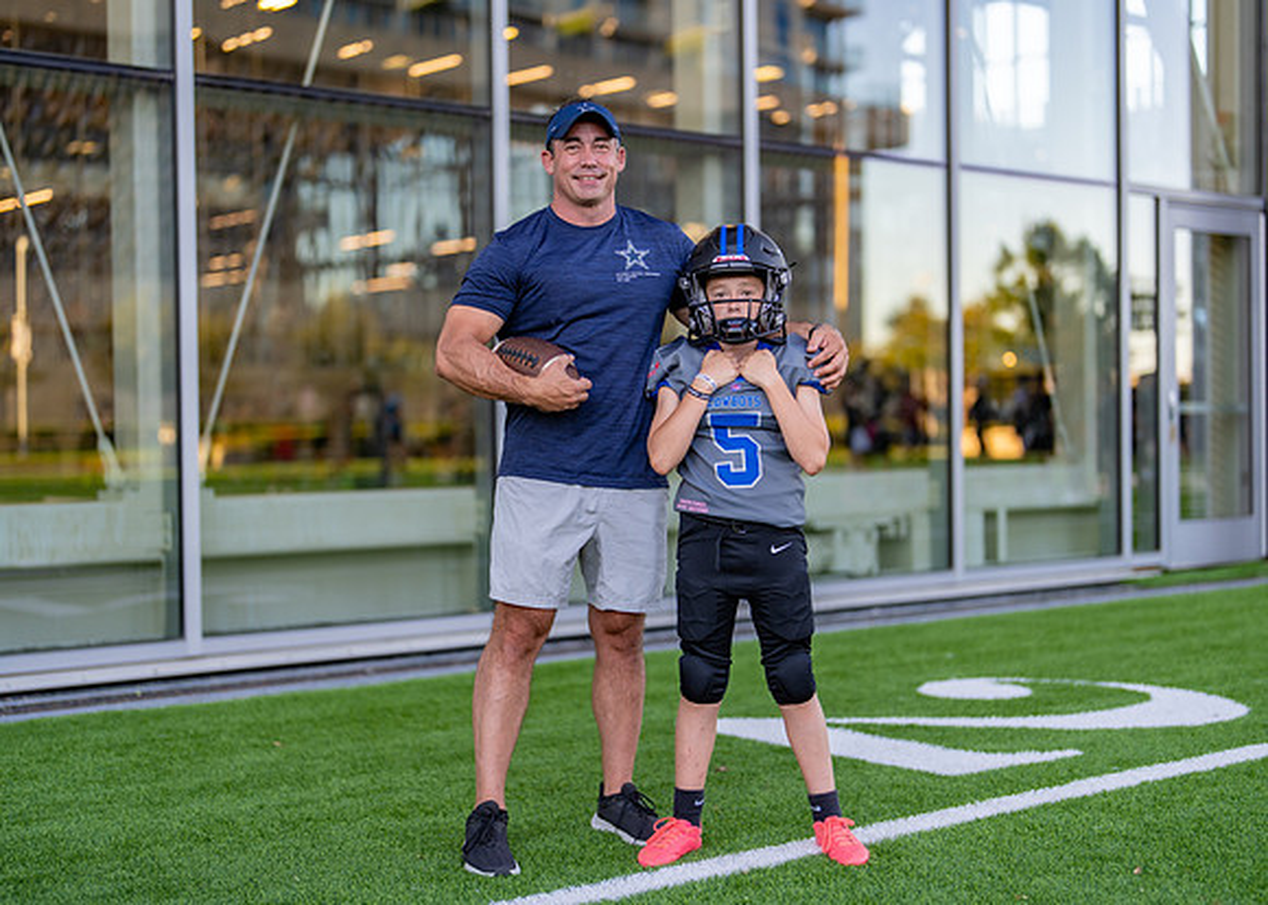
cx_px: 634
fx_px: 1937
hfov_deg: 36.3
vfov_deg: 26.3
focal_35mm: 54
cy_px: 452
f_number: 1.2
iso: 100
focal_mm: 50
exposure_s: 1/640
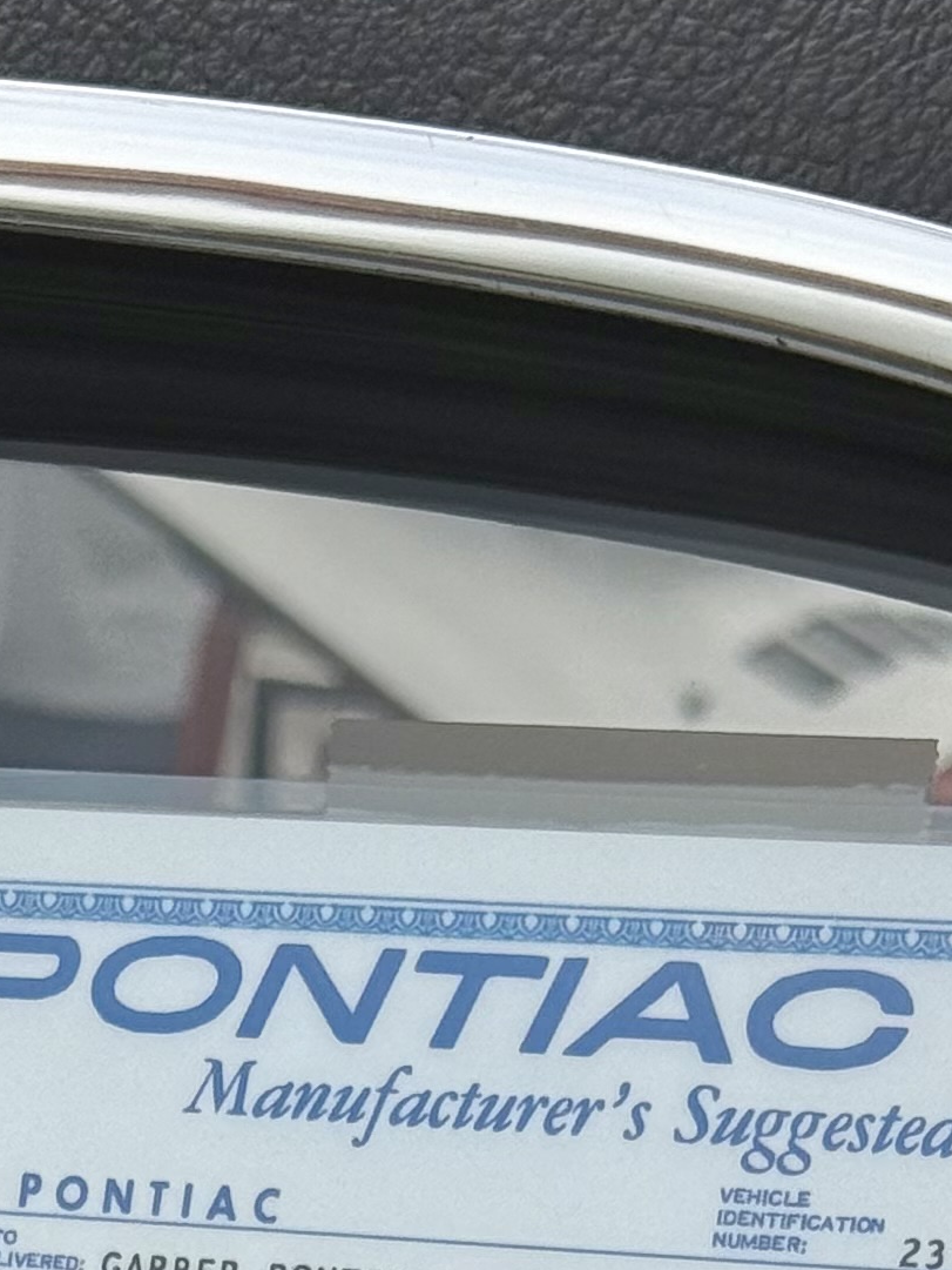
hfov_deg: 8.3
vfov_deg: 10.5
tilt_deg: -15.0
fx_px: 6562
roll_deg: -0.4
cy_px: 2184
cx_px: 427
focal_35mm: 179
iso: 64
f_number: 1.78
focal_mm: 6.76
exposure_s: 1/906
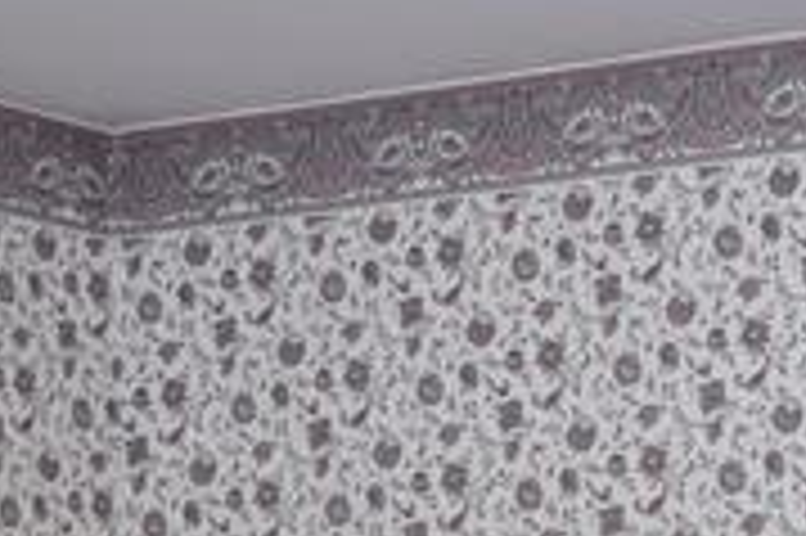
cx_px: 1042
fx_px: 3668
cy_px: 1426
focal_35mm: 164
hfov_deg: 12.2
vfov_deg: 7.6
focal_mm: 18
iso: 1600
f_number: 3.5
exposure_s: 1/50
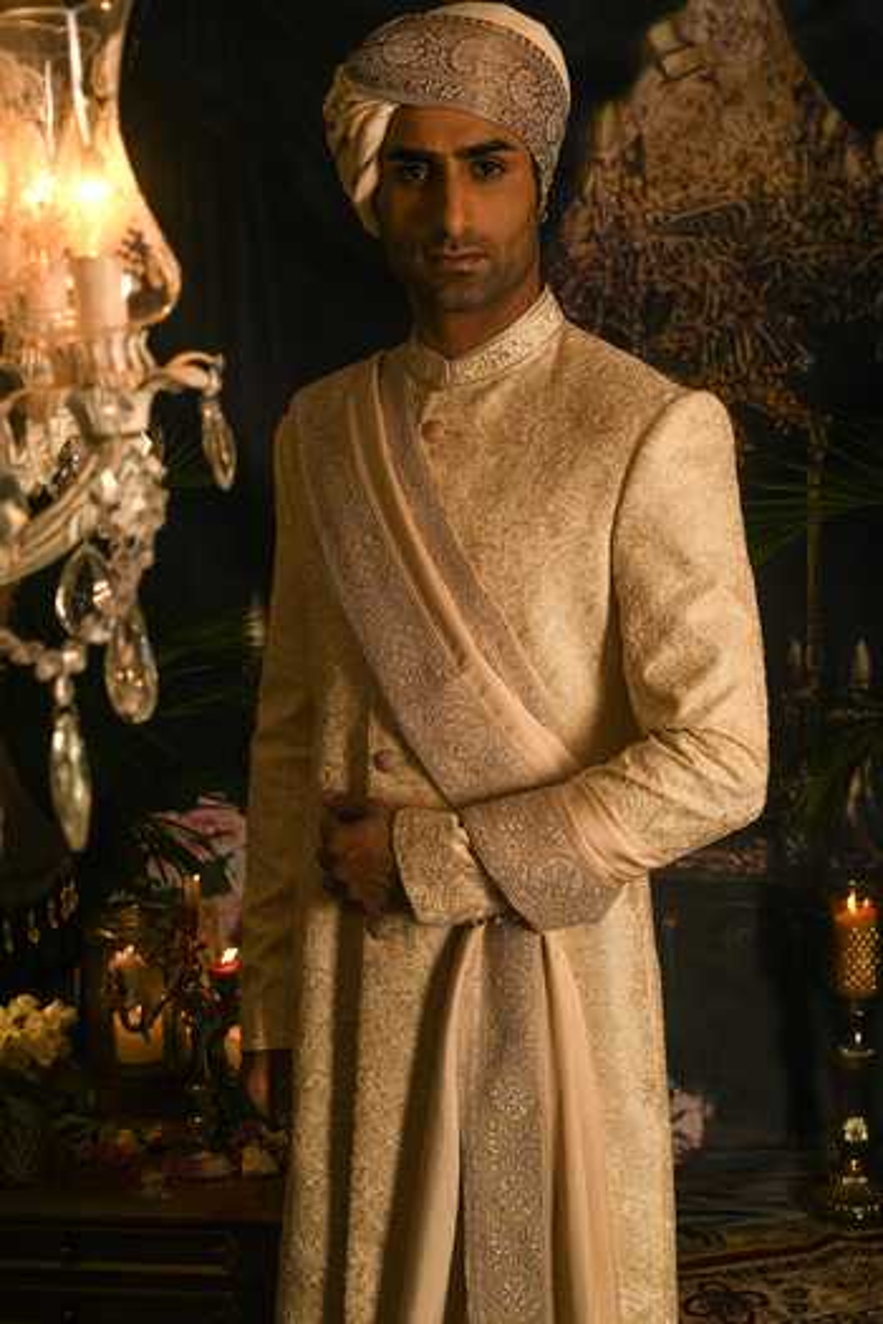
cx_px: 442
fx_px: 1839
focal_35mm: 50
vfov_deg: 39.6
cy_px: 662
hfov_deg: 27.0
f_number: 8
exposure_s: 1/80
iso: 400
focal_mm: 50
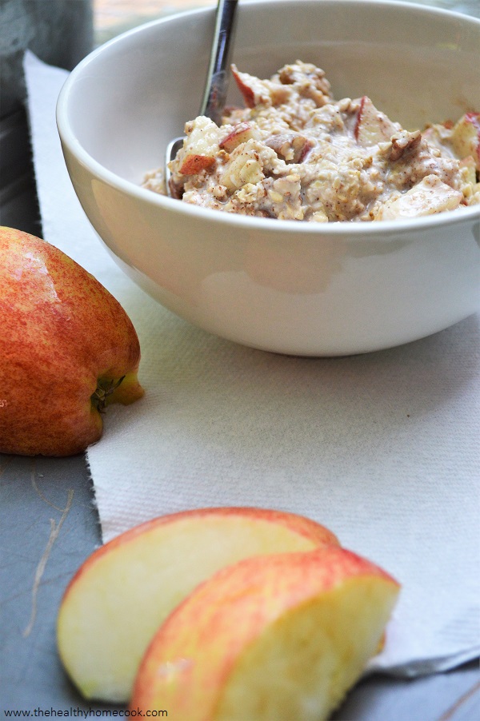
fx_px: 961
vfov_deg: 41.1
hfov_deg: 28.0
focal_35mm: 48
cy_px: 360
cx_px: 240
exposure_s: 1/500
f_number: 4.8
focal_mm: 32
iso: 640
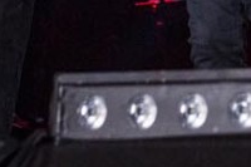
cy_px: -305
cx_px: 305
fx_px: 2299
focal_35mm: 330
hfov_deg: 6.2
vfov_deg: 4.0
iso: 3200
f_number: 5.6
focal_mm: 55
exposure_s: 1/250
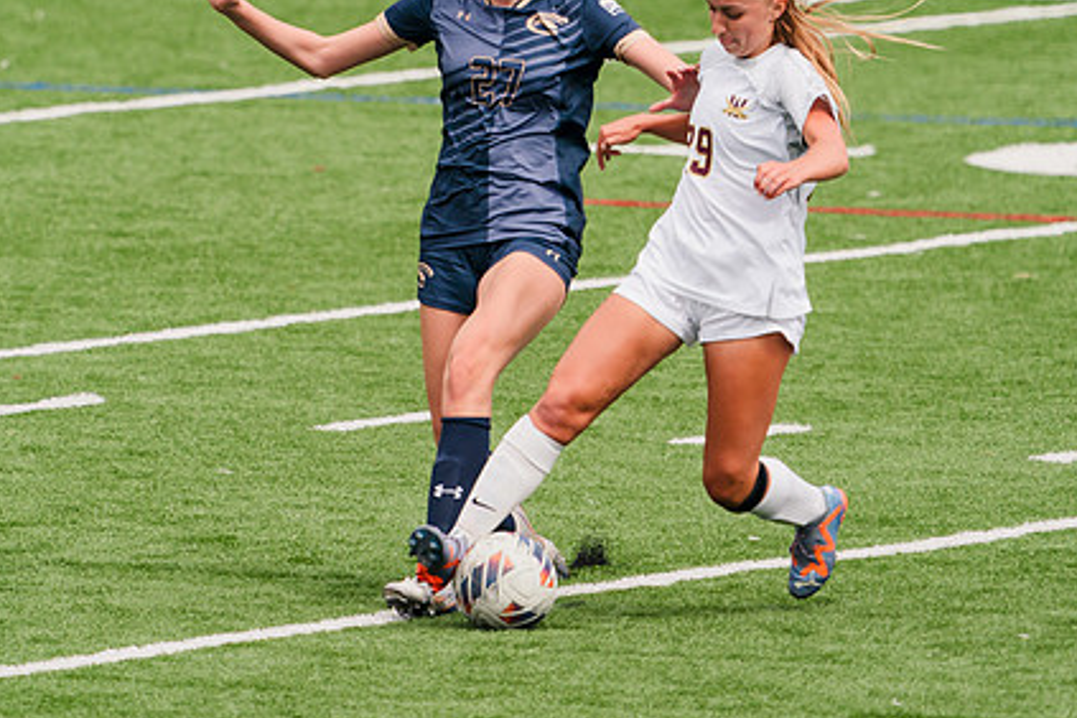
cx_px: 468
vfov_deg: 1.4
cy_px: 162
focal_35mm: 954
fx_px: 28538
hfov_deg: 2.2
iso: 400
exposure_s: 1/1600
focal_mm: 600
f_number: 6.3
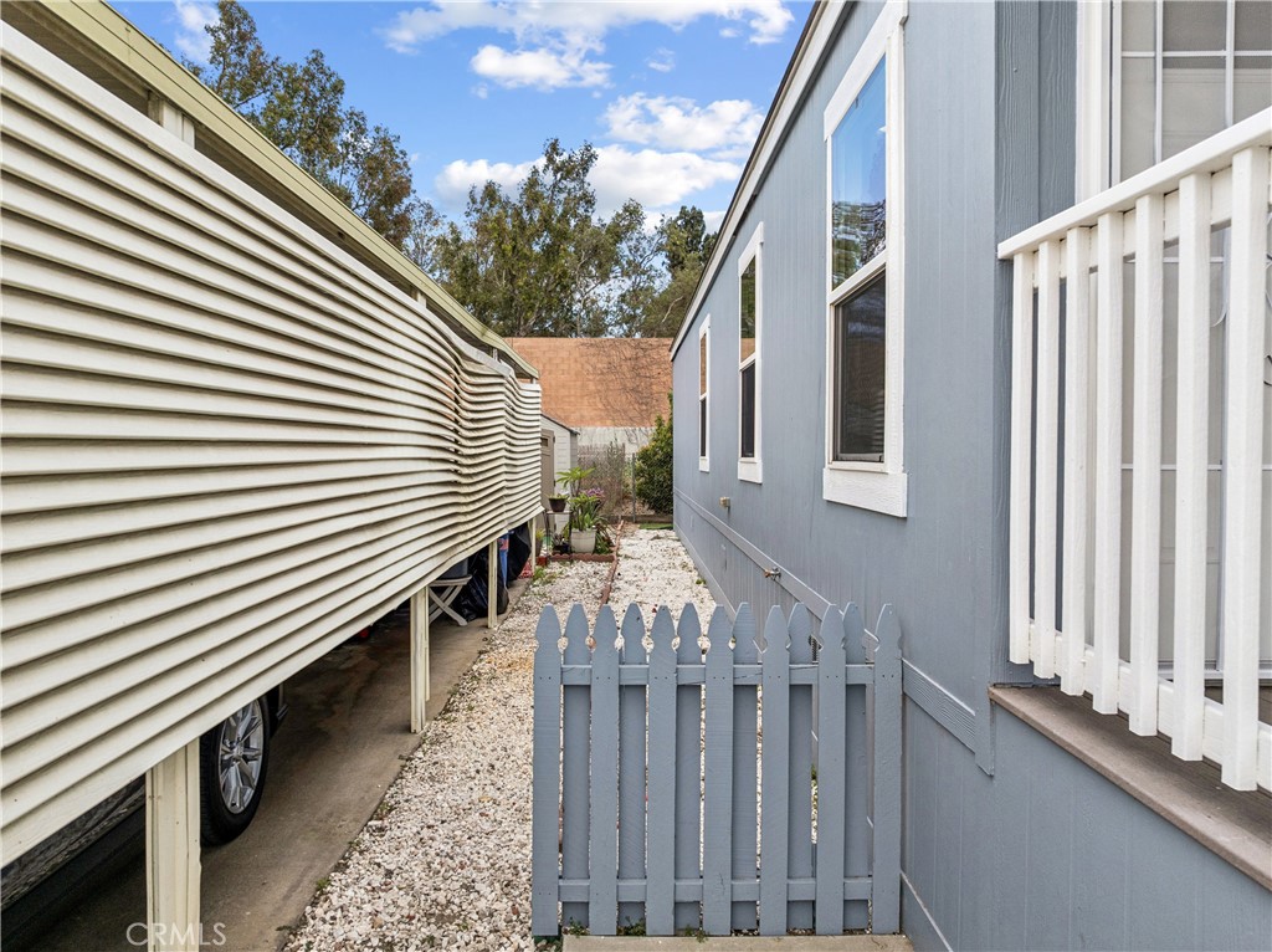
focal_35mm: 24
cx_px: 636
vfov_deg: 56.7
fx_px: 881
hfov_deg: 71.6
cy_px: 476
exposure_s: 1/40
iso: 100
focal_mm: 12.3
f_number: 2.8
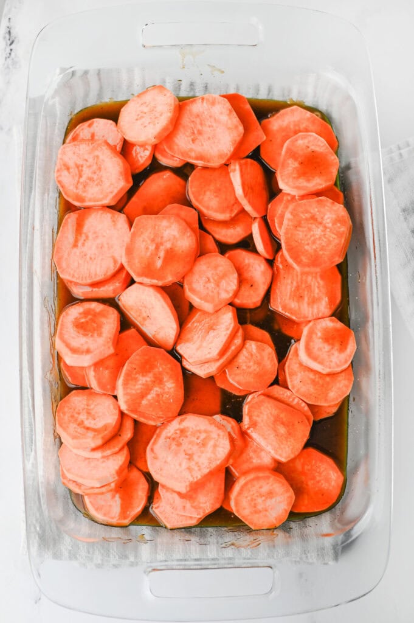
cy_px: 312
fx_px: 864
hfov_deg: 26.9
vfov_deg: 39.6
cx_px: 207
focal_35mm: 50
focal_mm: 50
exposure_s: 1/125
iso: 180
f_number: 4
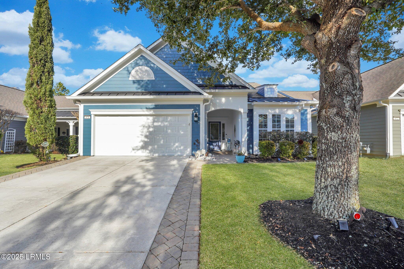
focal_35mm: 16
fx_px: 180
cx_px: 202
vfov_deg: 73.7
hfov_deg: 96.7
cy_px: 134
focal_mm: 16
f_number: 10
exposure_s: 1/100
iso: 100
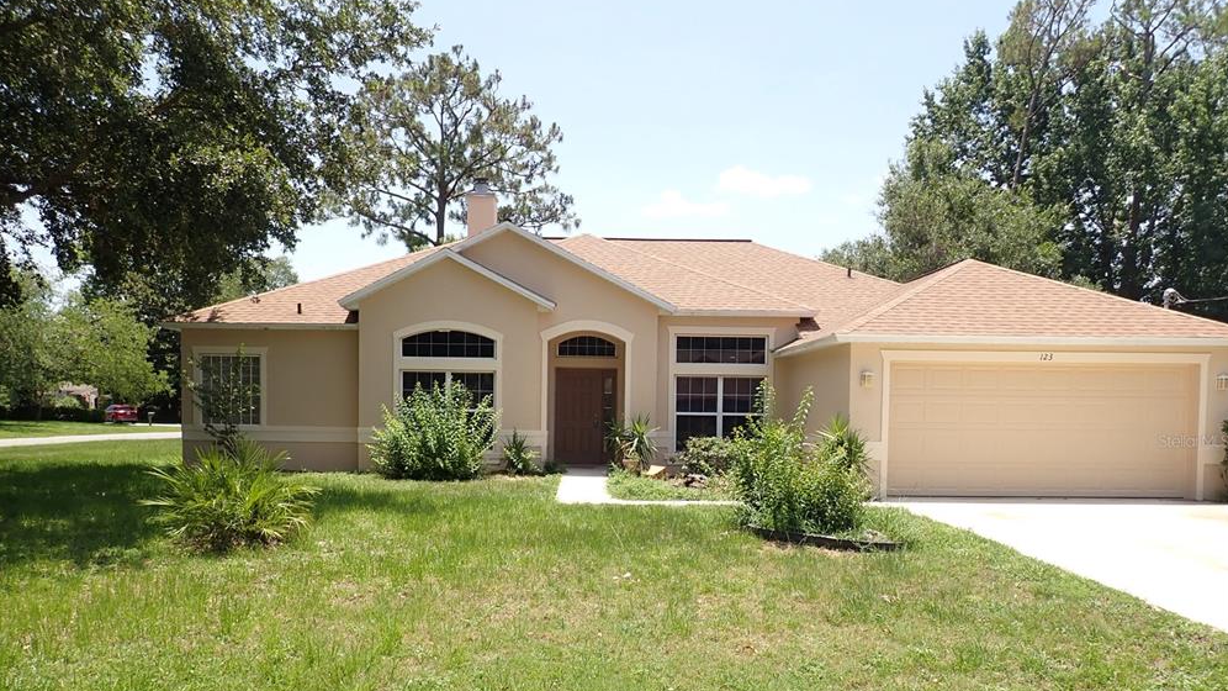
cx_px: 602
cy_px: 441
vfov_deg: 41.1
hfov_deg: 67.9
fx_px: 912
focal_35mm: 28
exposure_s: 1/800
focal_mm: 4.5
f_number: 2.8
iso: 100
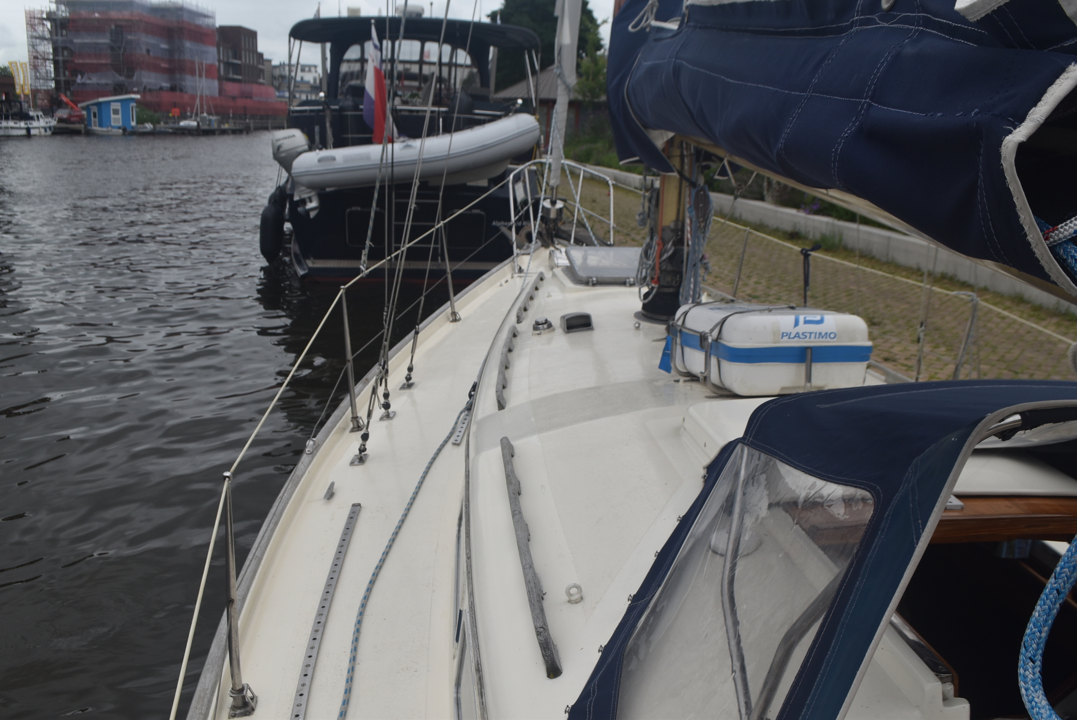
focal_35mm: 30
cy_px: 360
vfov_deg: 43.7
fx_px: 898
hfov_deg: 61.9
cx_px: 538
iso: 200
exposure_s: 1/320
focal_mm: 20
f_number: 9
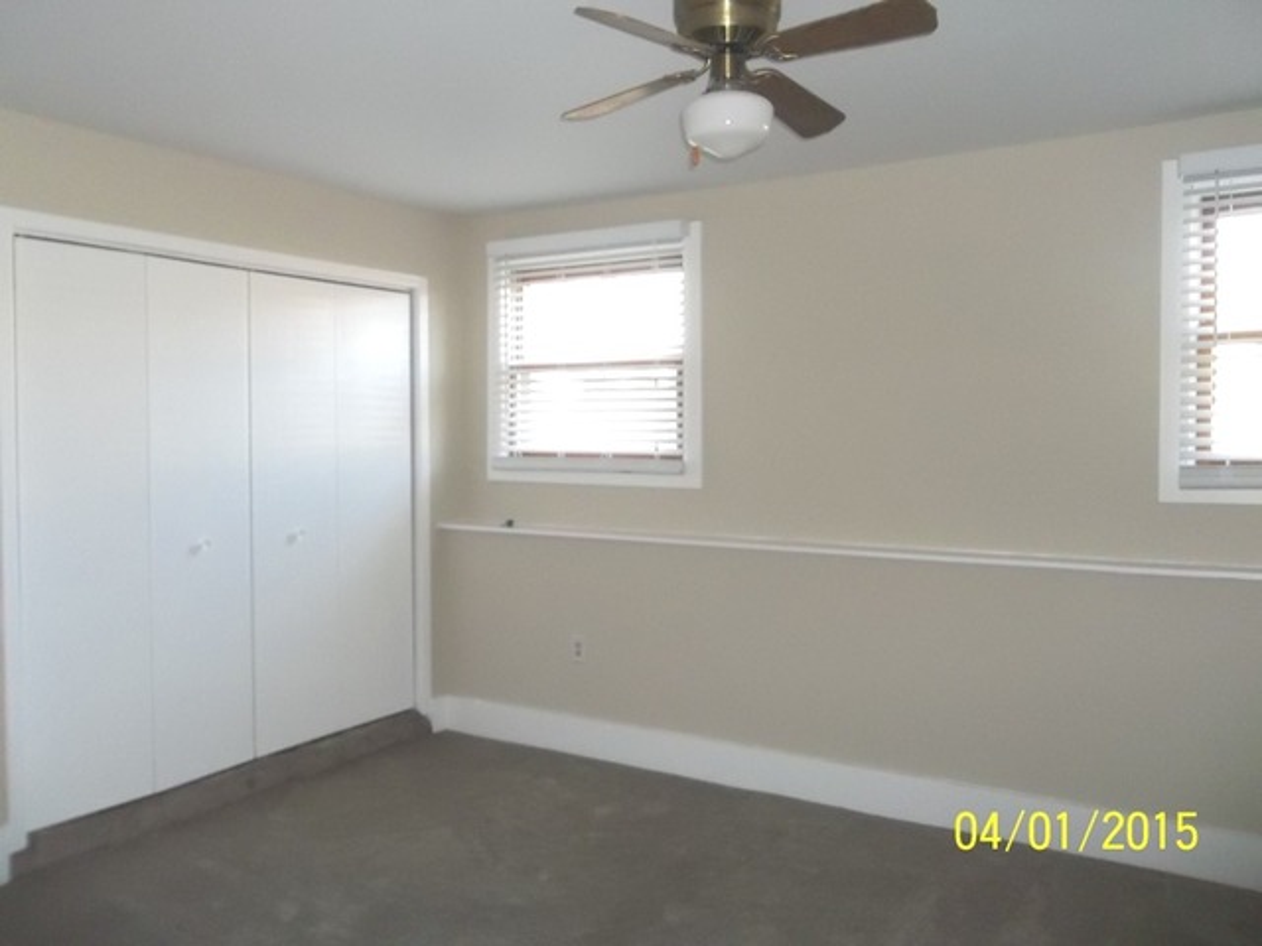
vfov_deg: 51.4
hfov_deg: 65.3
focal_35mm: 27
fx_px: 984
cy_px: 473
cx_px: 631
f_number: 3.5
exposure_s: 1/30
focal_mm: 4.9
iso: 320
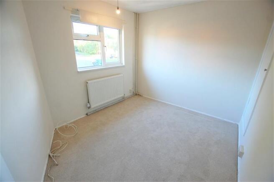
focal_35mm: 15
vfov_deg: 77.2
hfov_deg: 100.4
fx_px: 114
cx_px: 137
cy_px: 91
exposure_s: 1/50
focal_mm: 10
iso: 400
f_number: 3.5
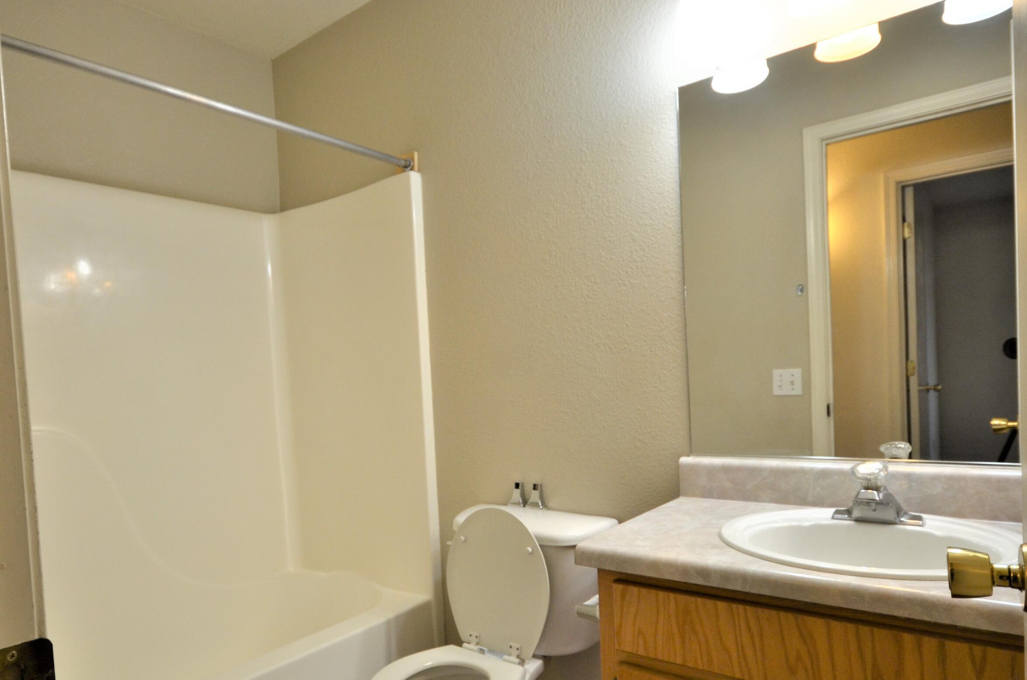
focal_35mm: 23
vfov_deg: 54.6
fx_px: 655
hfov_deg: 75.8
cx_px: 439
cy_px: 396
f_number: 4.5
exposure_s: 1/60
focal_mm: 12
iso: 560
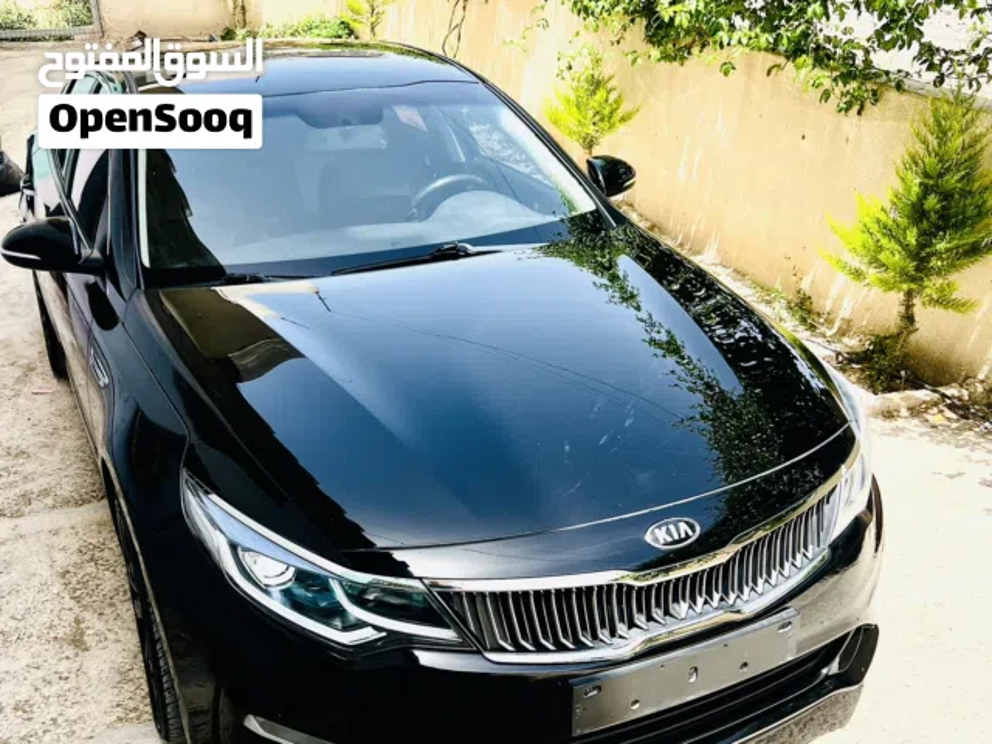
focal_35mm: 26
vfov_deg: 53.1
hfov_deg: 67.3
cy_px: 372
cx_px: 496
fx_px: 745
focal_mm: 5.7
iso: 50
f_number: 1.5
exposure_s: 1/1412
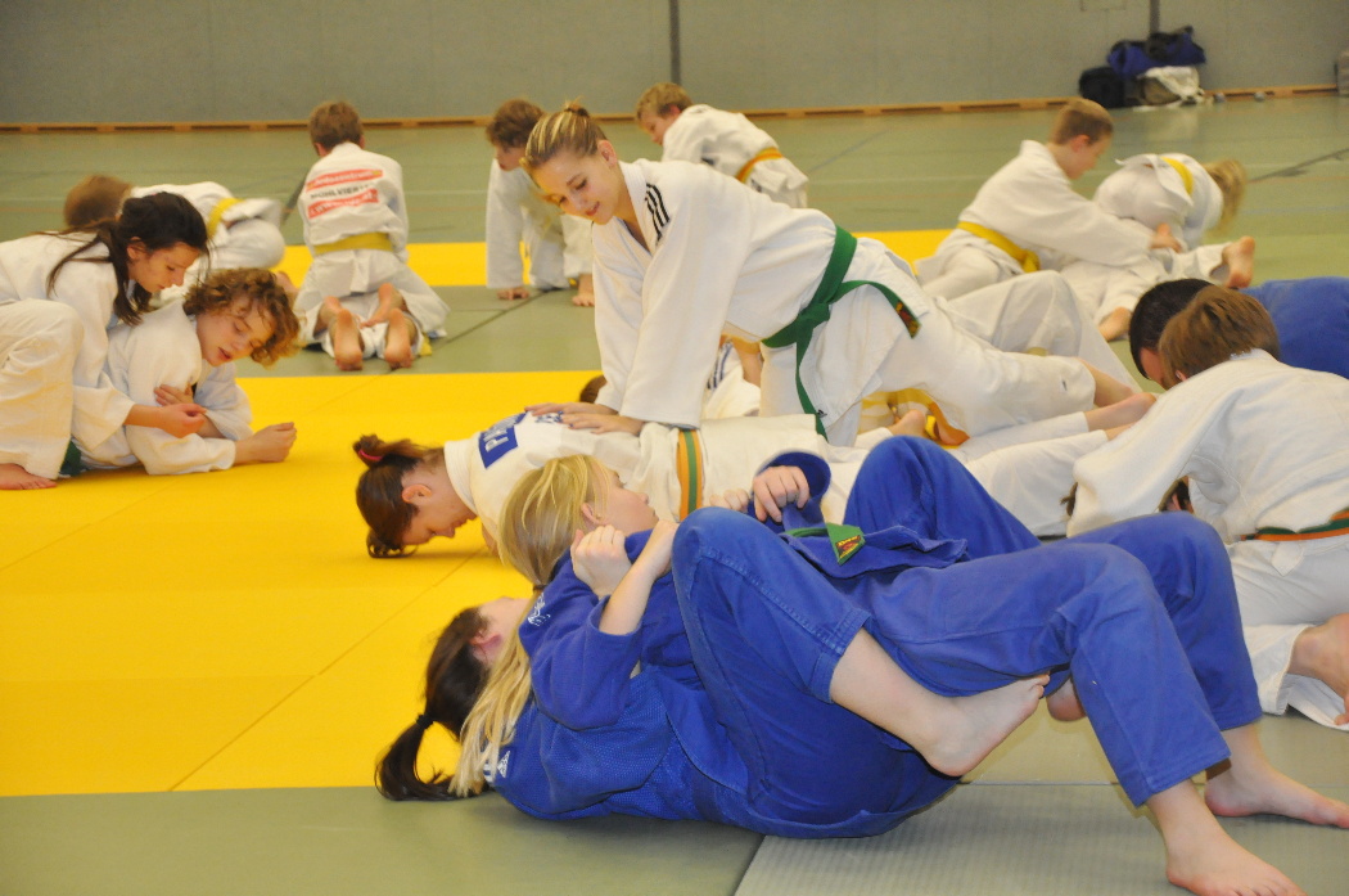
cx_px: 674
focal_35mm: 112
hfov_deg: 18.2
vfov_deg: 12.1
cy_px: 448
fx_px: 4210
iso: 1600
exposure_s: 1/60
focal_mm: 75
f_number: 7.1
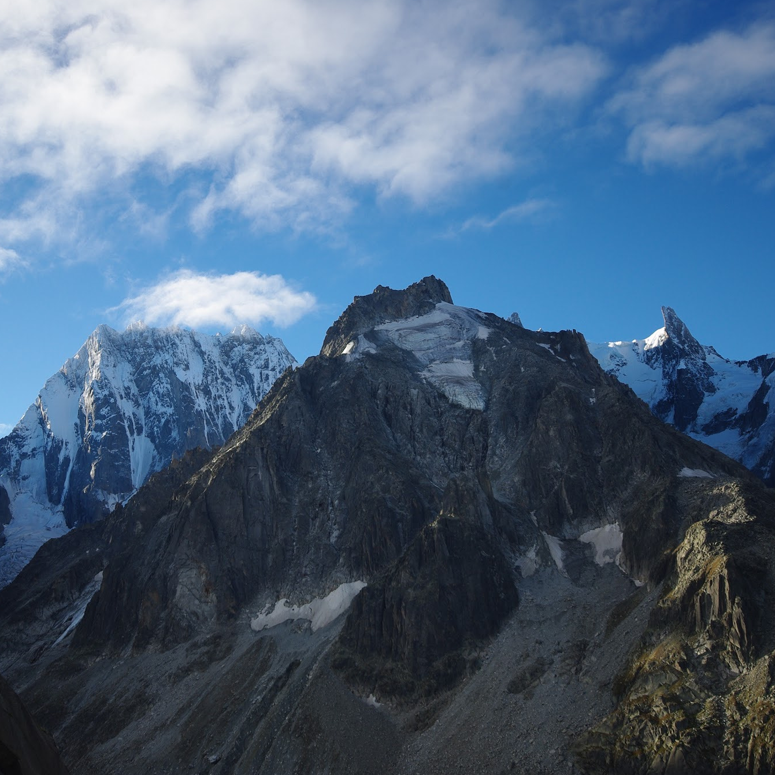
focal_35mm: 39
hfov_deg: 42.7
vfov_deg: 42.8
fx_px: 988
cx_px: 318
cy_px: 388
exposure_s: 1/180
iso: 100
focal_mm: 20
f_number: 8
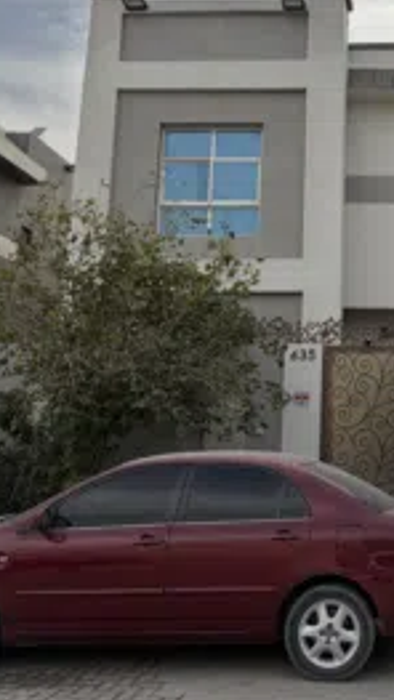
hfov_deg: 26.6
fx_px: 798
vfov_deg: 46.7
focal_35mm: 43
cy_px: 242
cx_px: 373
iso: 64
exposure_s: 1/1393
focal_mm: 5.96
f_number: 1.6
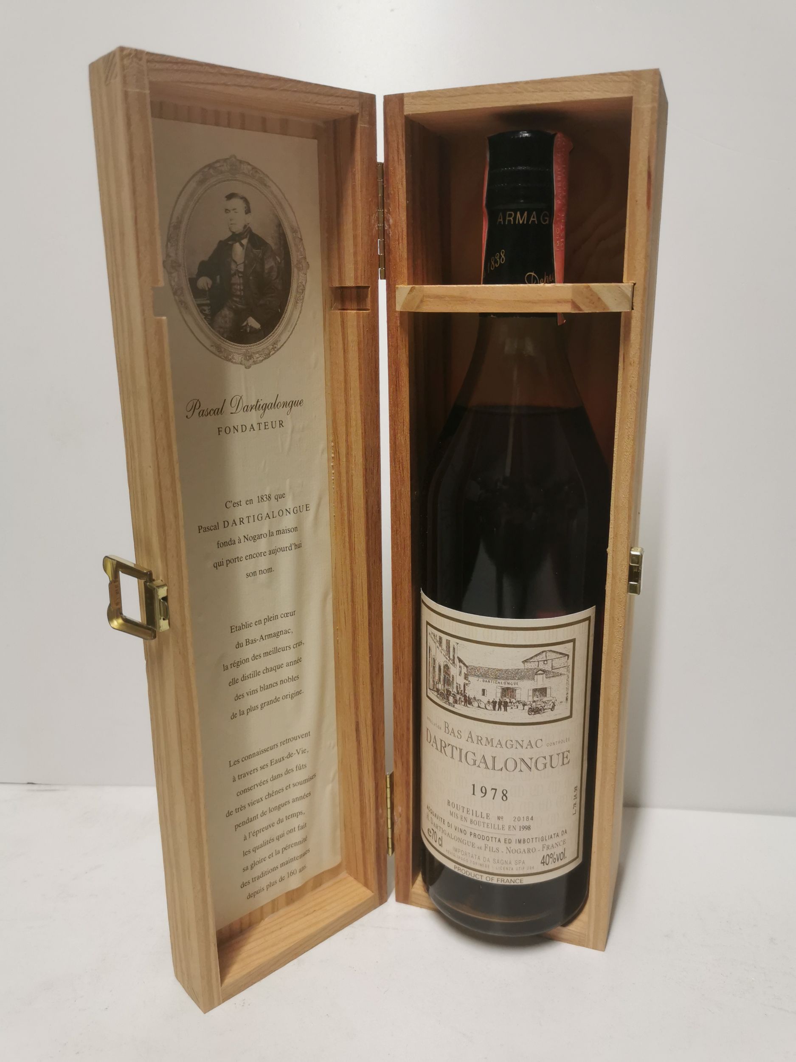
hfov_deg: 51.4
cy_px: 531
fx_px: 828
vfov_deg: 65.3
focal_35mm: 27
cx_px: 398
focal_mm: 5.58
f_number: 1.8
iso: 160
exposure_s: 1/100
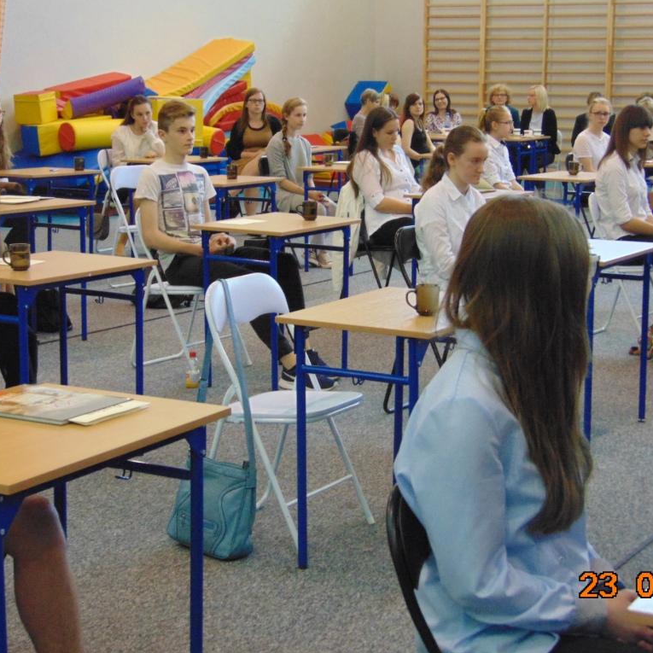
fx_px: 1515
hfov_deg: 24.3
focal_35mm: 71
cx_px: 384
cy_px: 326
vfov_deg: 24.3
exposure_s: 1/60
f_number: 3.6
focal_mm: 10.8
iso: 500
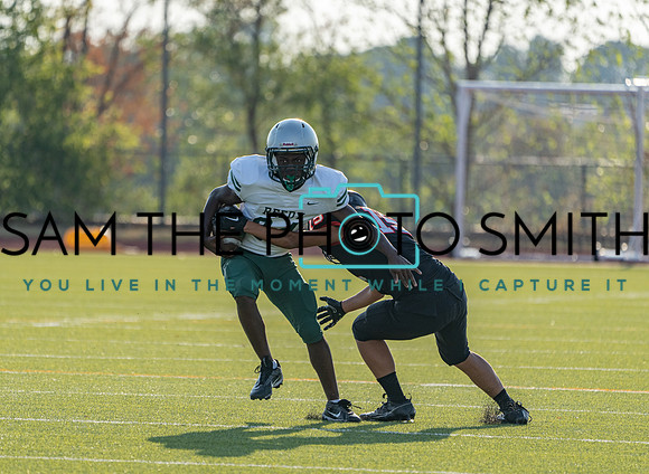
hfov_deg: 4.3
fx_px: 8706
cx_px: 302
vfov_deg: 3.1
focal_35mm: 469
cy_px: 256
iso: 400
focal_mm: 400
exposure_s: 1/1250
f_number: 5.6
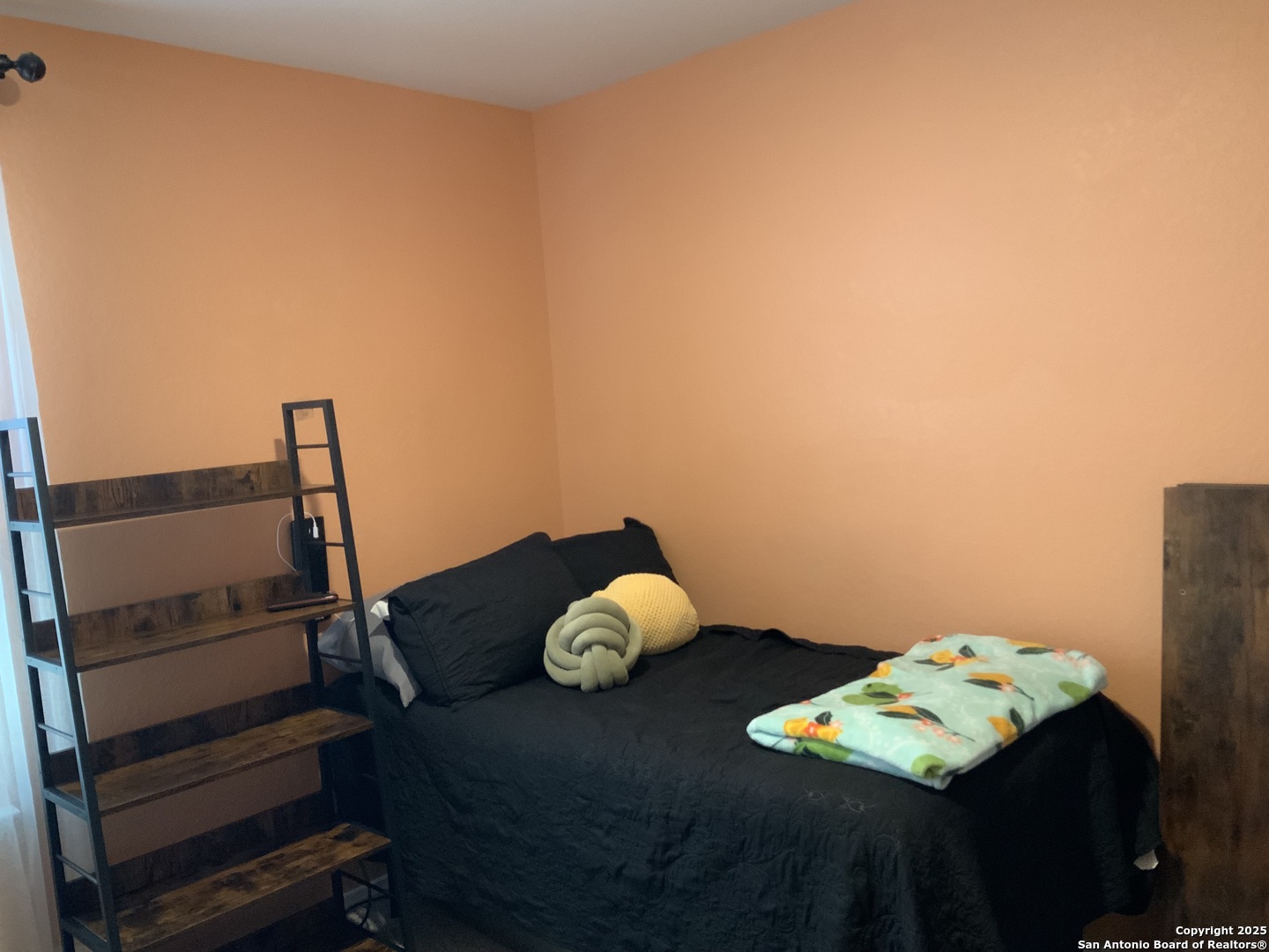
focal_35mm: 29
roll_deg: +4.8
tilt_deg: -5.7
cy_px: 476
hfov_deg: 61.7
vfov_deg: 48.2
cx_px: 634
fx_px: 1063
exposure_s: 1/40
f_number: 1.8
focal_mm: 3
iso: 250
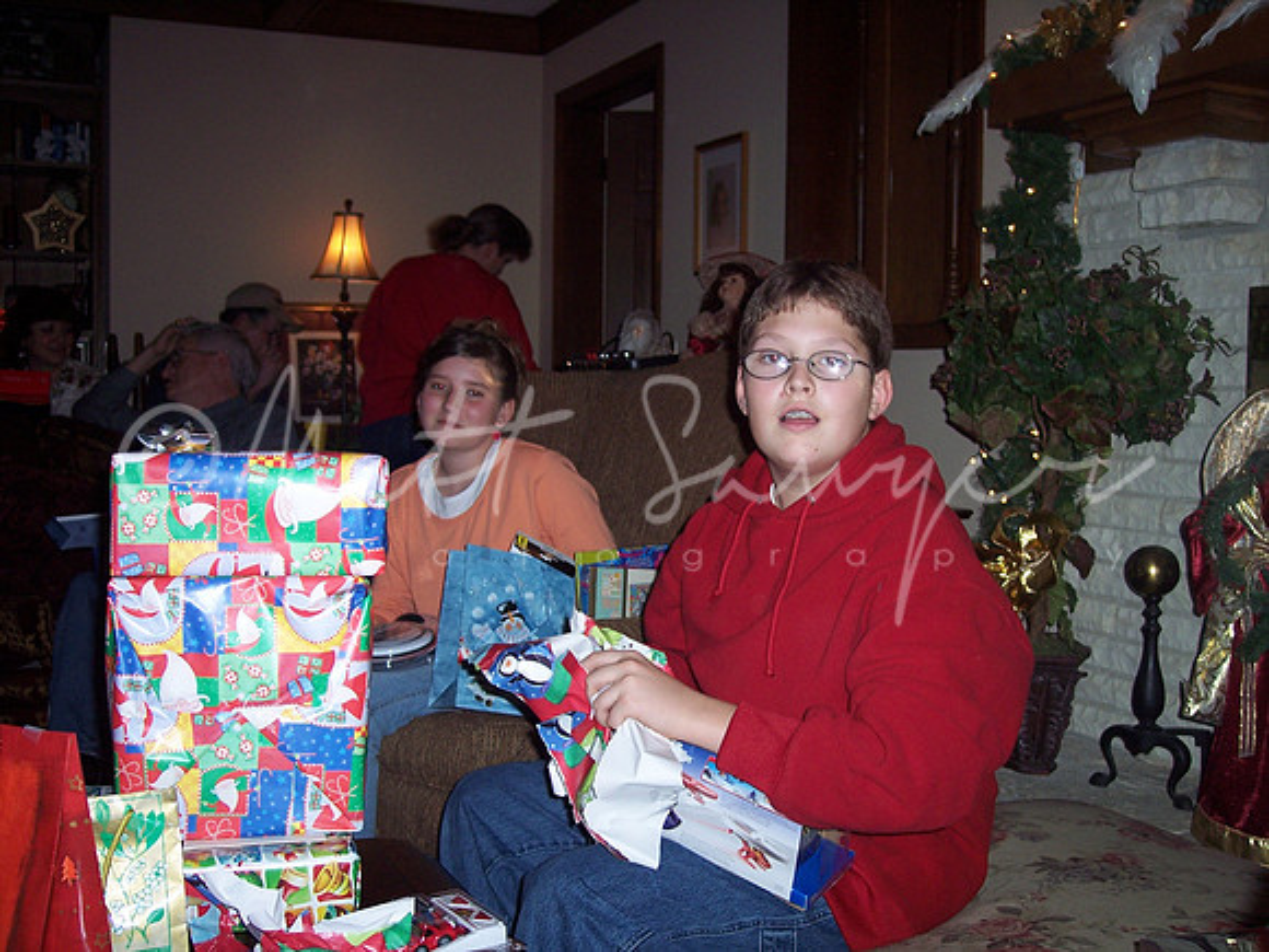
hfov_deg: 47.9
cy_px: 476
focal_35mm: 39
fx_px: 1430
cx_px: 634
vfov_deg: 36.8
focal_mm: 8
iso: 100
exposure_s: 1/60
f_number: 2.8
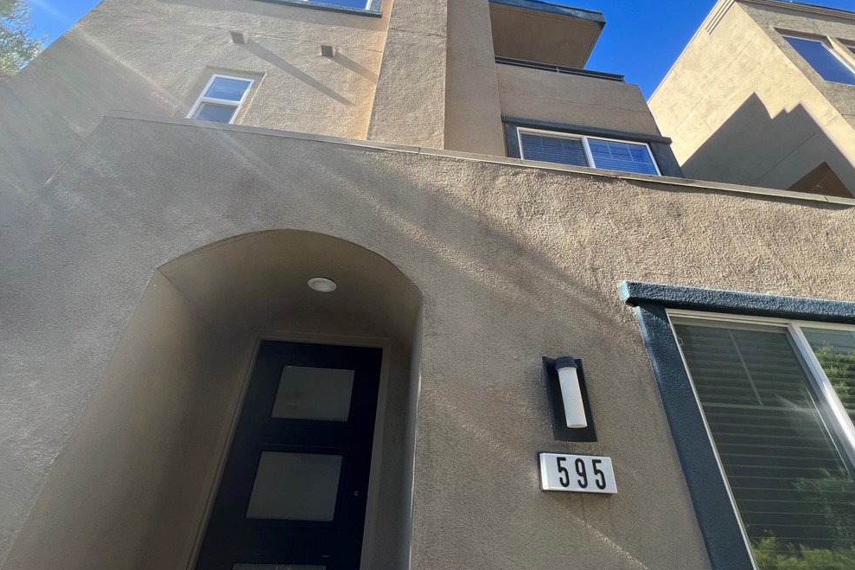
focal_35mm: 14
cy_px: 264
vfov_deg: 81.1
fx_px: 332
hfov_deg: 104.3
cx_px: 431
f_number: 1.8
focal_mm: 1.57
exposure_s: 1/292
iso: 32
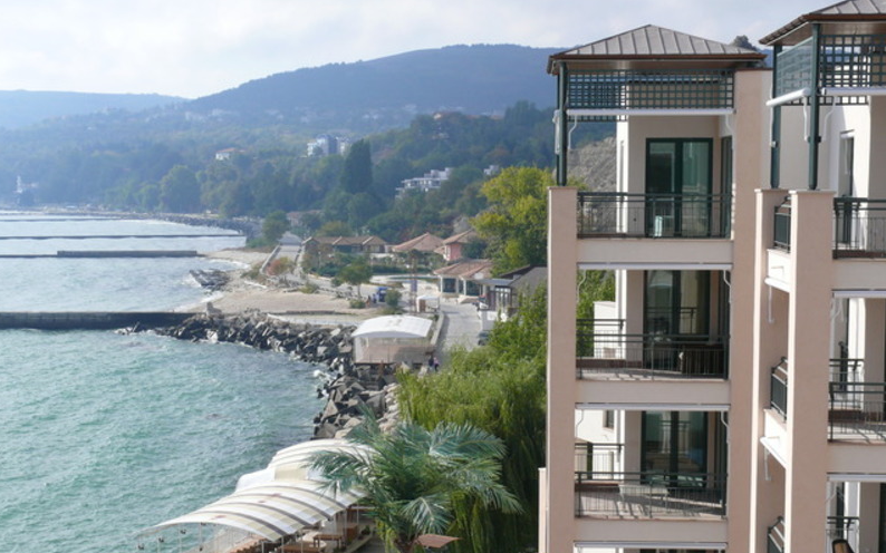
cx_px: 441
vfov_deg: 20.6
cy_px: 324
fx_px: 1521
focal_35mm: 63
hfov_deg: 32.5
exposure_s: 1/400
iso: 100
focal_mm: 11.7
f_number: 5.6
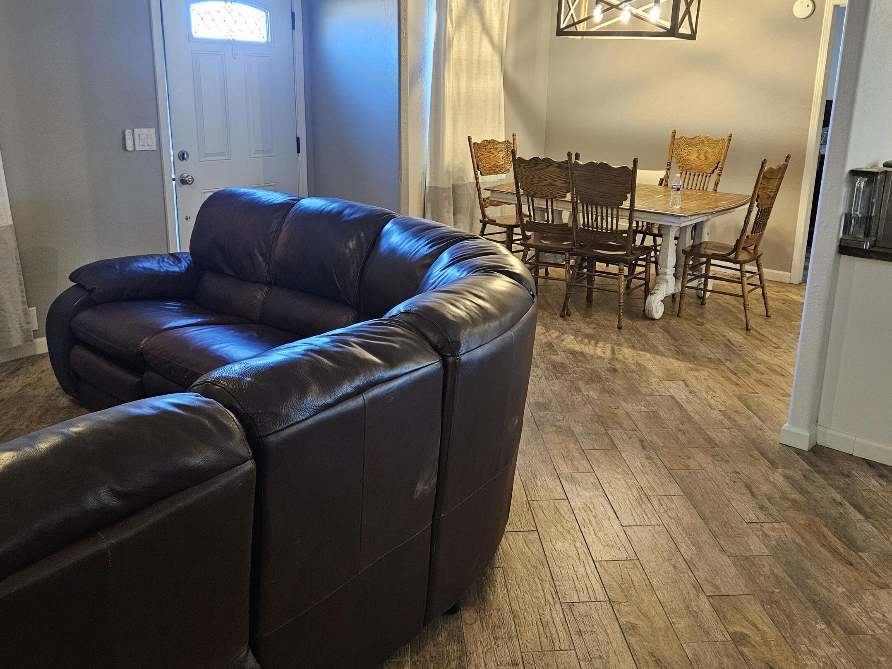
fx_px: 825
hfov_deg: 56.7
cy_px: 271
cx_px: 481
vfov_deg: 44.0
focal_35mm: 32
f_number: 1.8
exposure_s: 1/60
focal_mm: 5.4
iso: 640
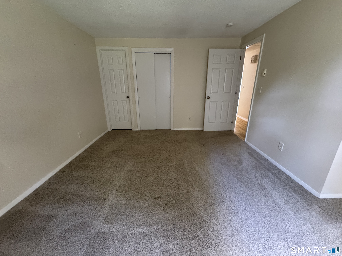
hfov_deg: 102.1
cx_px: 171
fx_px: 138
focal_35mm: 14
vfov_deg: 85.7
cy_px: 128
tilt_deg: -17.6
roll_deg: +1.0
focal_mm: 2.22
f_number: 2.2
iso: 800
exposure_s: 1/60
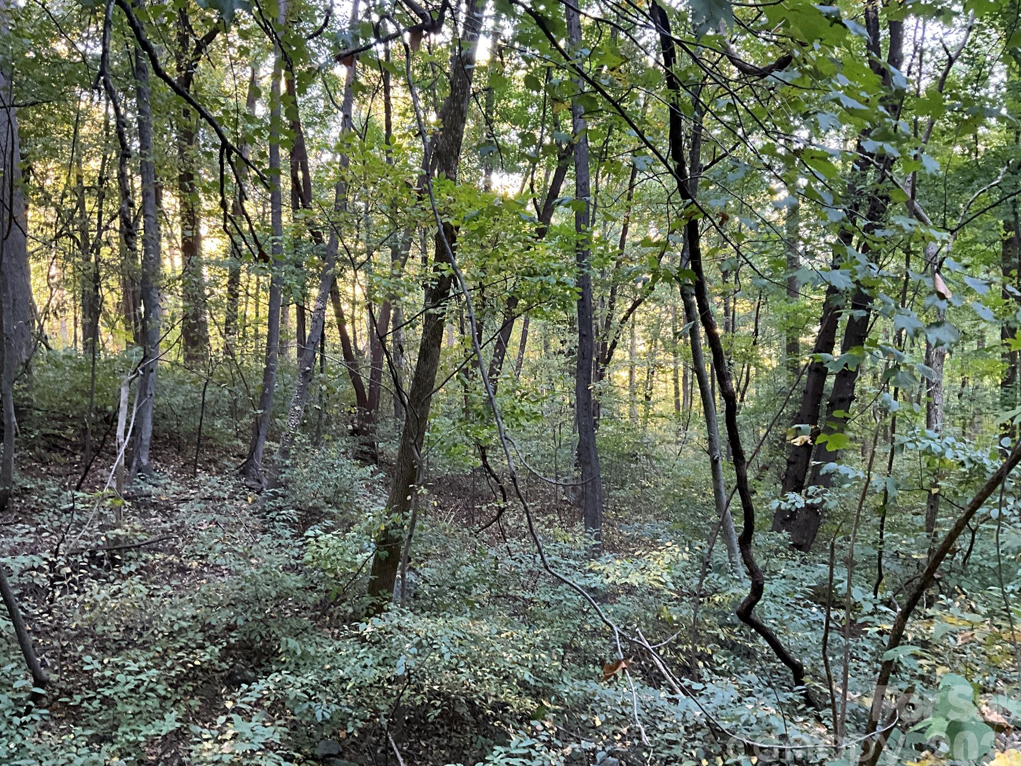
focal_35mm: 30
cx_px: 509
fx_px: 885
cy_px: 390
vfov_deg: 46.8
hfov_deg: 60.0
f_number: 1.8
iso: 250
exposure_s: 1/60
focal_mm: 3
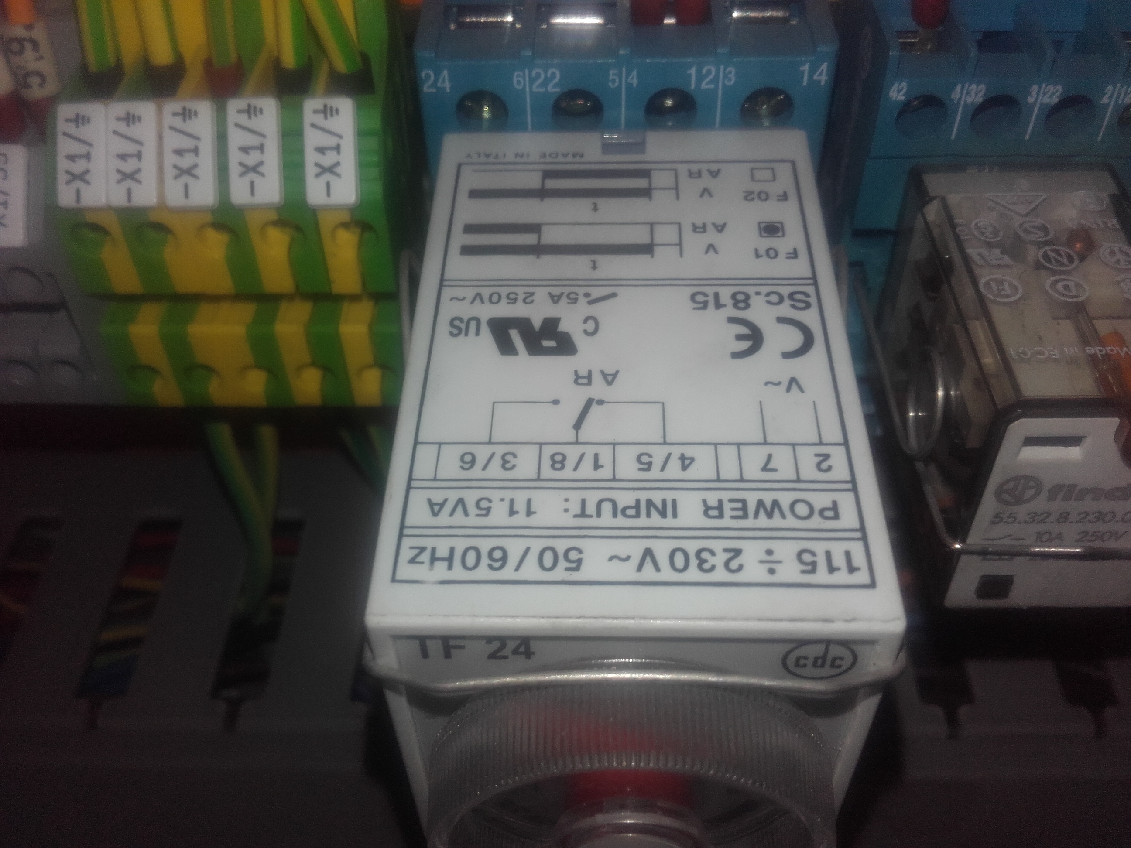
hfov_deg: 58.4
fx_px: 1013
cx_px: 566
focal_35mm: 31
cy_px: 424
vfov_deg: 45.4
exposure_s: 1/417
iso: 50
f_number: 2.2
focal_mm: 3.31
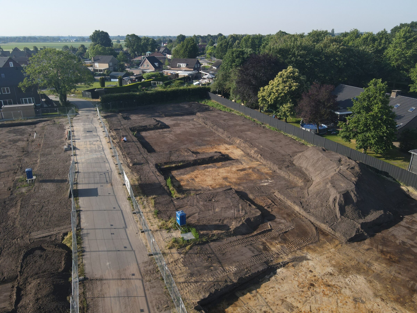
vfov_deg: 56.8
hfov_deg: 71.6
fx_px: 289
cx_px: 208
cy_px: 156
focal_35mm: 24
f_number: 2.8
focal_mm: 4.5
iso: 100
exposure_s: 1/320
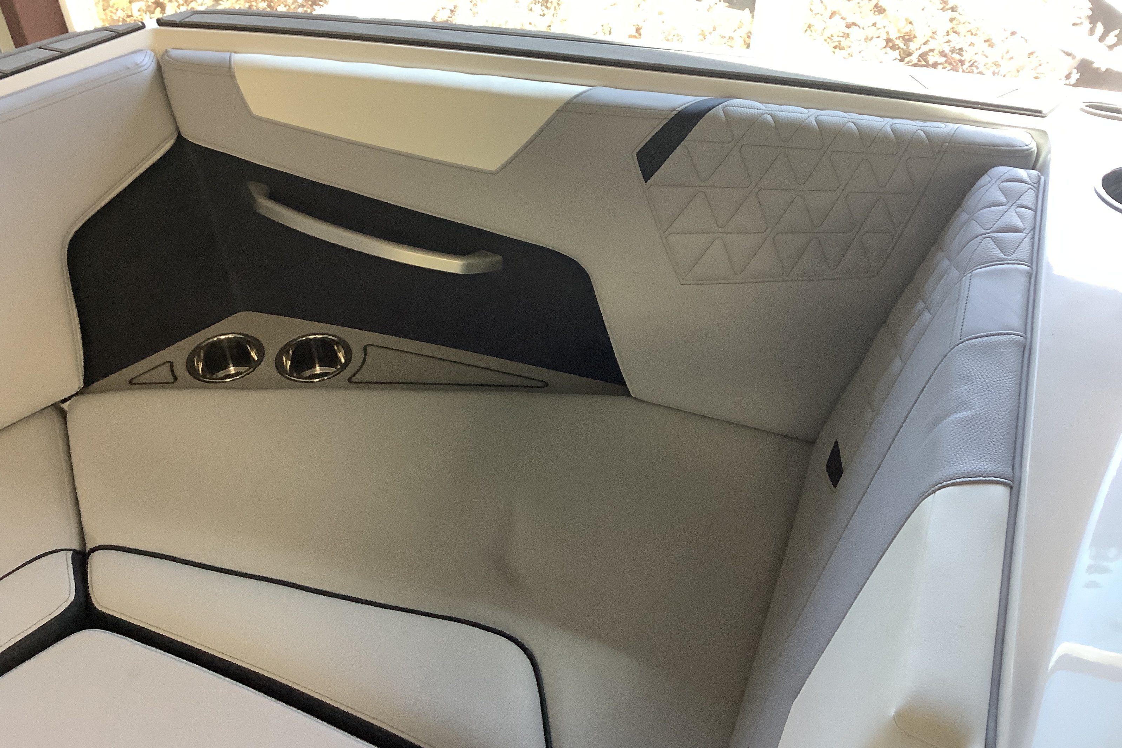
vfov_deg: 40.0
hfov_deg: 57.2
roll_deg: +2.8
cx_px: 551
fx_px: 1028
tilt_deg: -43.3
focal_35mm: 33
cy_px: 351
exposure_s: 1/60
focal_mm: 3.3
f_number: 2.4
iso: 200
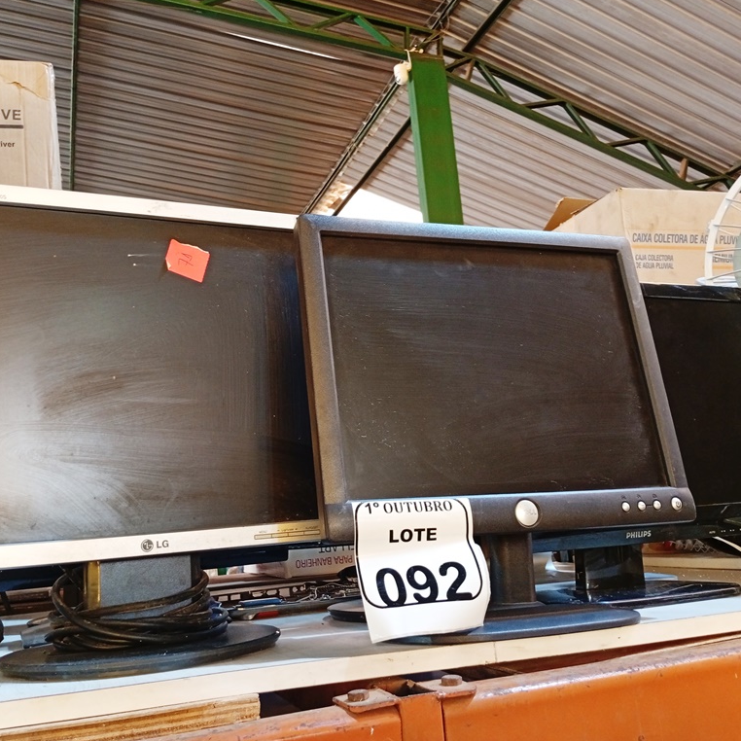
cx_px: 319
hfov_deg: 50.9
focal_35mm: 32
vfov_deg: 51.1
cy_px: 369
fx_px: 775
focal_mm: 3.98
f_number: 1.8
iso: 722
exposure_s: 1/20
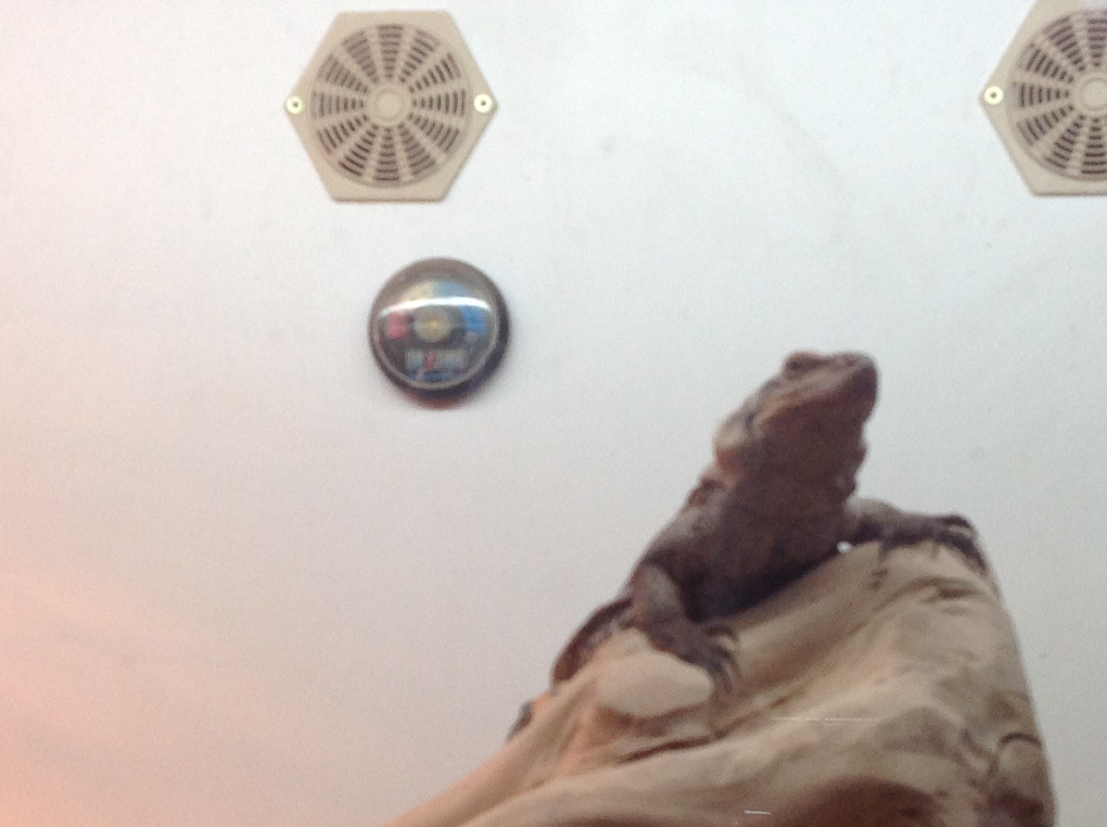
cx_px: 643
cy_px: 600
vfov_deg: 19.2
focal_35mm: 76
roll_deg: -1.1
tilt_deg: +7.0
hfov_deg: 25.7
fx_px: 2427
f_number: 2.4
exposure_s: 1/120
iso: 80
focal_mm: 4.28
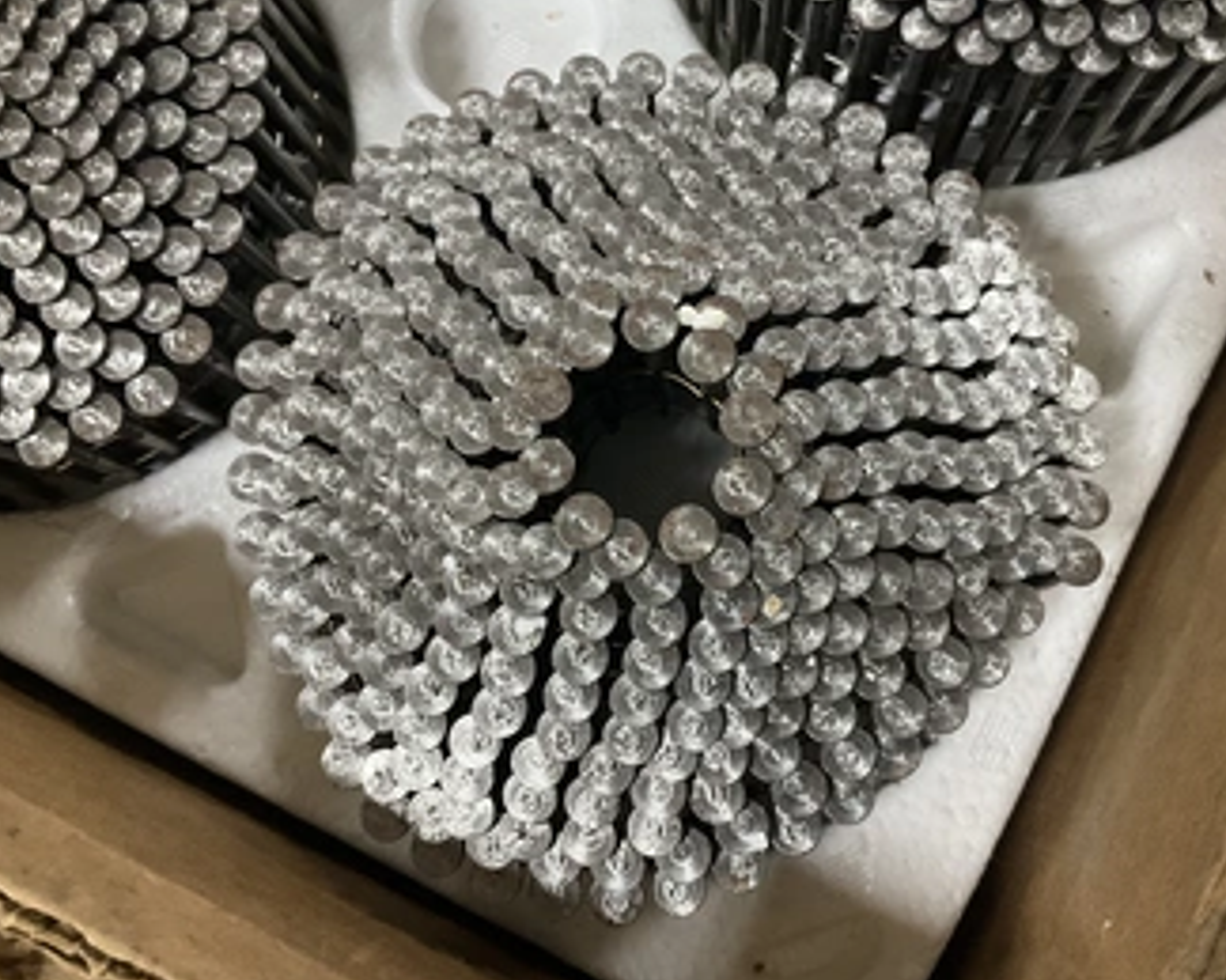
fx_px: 1270
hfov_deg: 51.4
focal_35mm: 35
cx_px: 681
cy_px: 458
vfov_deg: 42.2
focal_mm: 3
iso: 250
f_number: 1.8
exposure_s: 1/60
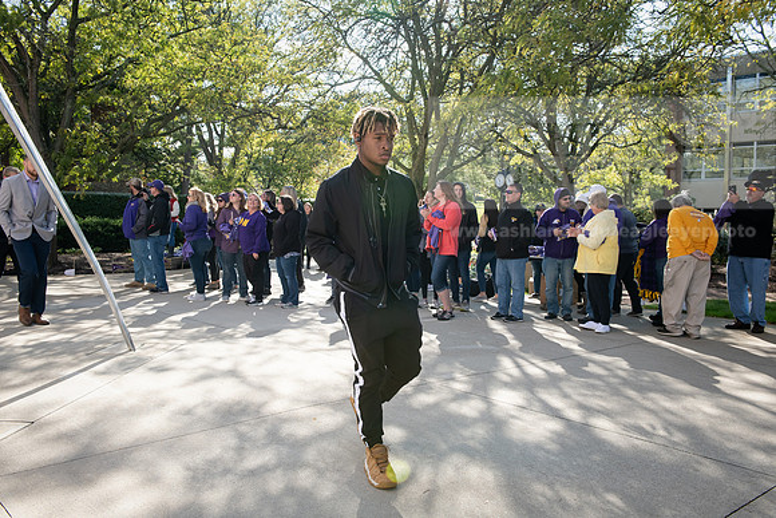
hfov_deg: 58.7
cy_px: 259
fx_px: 690
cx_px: 388
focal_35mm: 32
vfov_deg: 41.1
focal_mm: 32
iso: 400
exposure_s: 1/500
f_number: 6.3
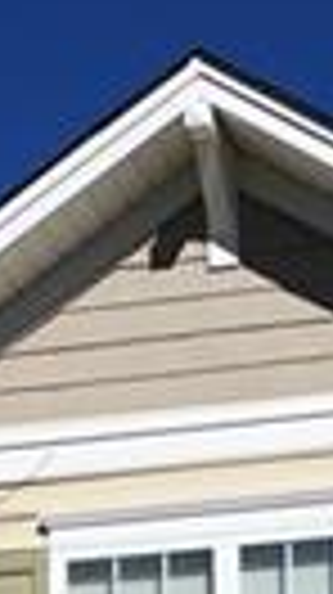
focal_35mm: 184
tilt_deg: +10.6
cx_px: 274
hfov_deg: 6.6
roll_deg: +1.2
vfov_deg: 10.8
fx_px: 2896
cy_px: 1120
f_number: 2.2
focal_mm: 4.15
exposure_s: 1/3846
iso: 25
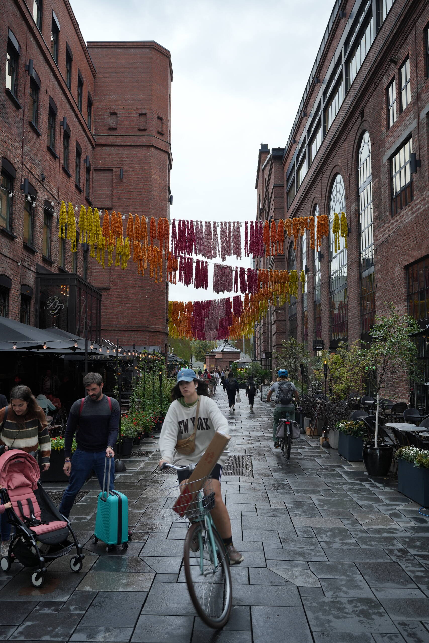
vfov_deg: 62.8
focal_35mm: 30
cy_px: 322
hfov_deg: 44.3
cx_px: 214
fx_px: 527
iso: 250
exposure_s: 1/125
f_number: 4.5
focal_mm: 29.5
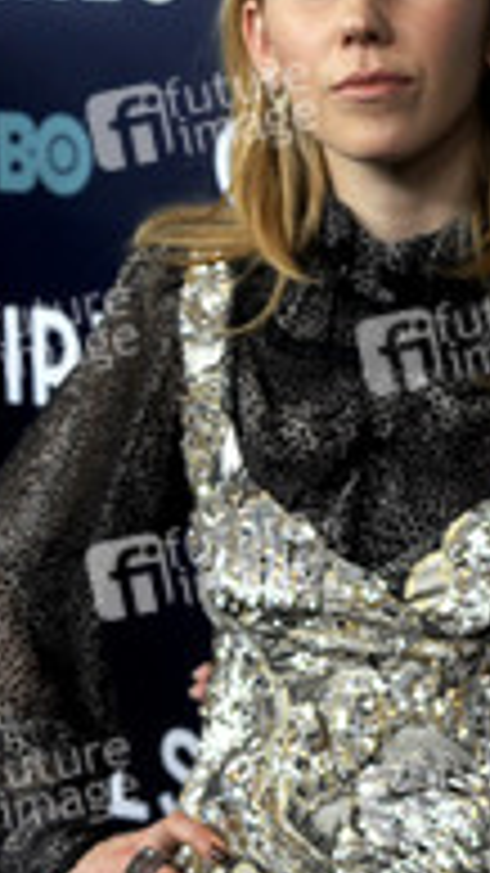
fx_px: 4485
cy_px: 454
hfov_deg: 6.1
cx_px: 980
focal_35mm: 194
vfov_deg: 11.1
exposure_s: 1/250
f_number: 6.3
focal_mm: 80
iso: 1600
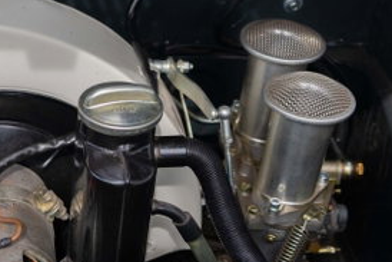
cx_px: -95
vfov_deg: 14.0
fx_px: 1068
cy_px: 135
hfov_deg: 19.4
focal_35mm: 98
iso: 50
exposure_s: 1/50
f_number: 4.5
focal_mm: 35
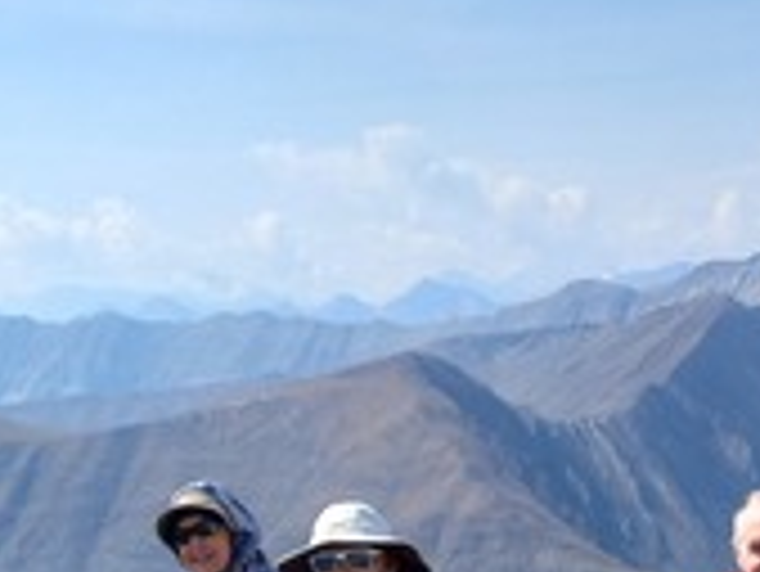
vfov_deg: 19.2
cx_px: 432
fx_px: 1626
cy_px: 606
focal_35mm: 74
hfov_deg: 26.3
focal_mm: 4.65
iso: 50
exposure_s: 1/1304
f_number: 1.8
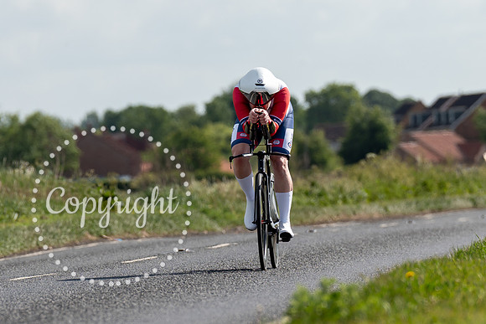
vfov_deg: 2.8
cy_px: 223
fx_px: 6562
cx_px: 270
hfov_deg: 4.2
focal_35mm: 486
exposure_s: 1/1000
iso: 100
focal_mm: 200
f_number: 4
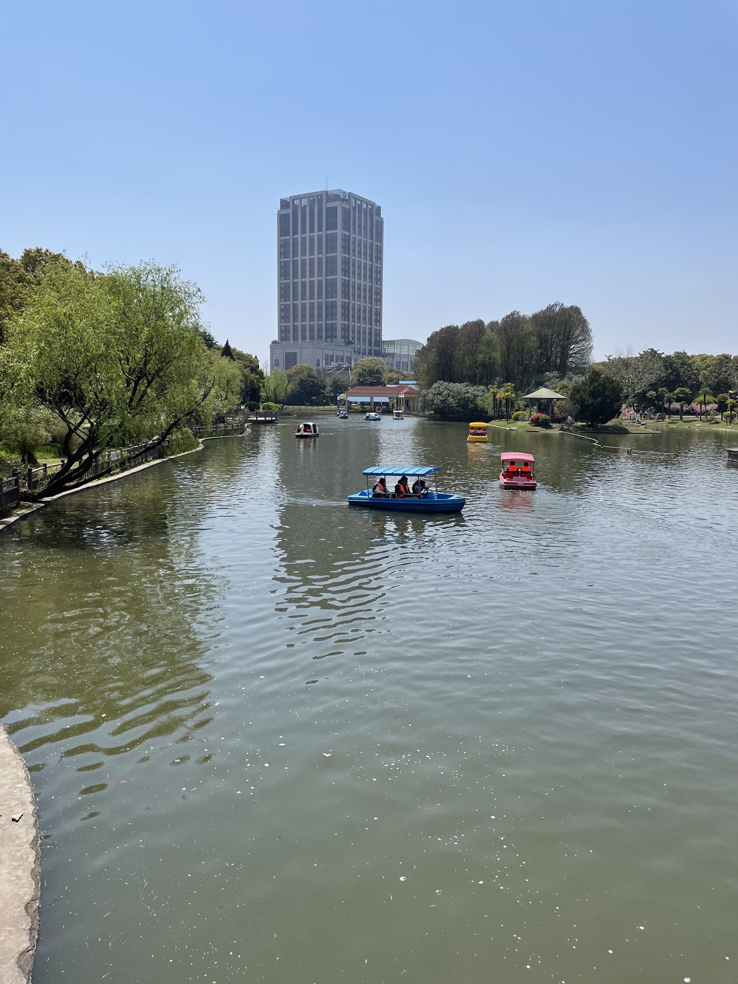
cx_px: 369
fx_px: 739
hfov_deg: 53.1
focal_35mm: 26
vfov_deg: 67.3
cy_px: 492
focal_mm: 4.2
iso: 32
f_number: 1.6
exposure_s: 1/5814
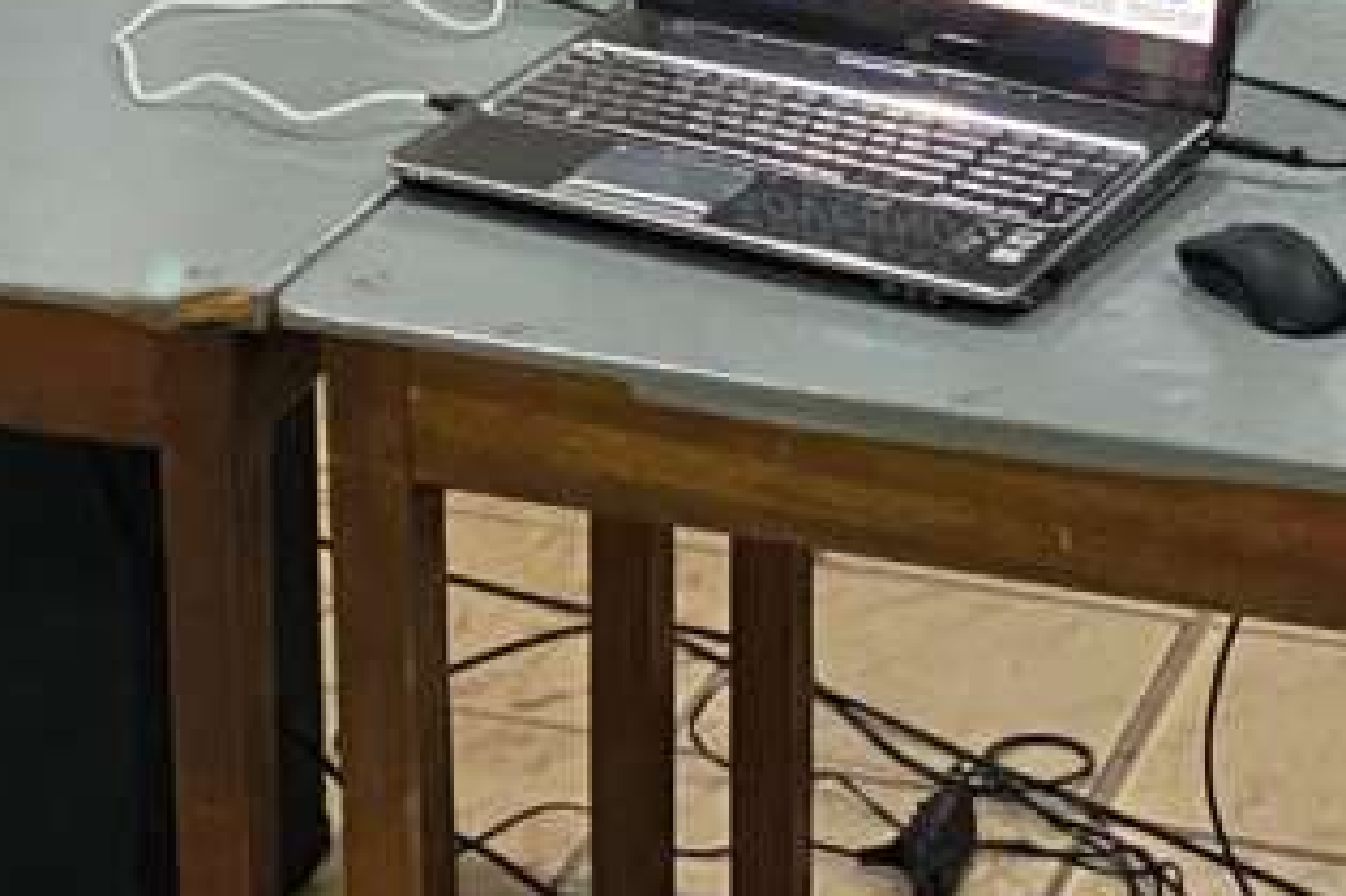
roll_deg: +1.1
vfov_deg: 11.0
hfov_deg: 18.3
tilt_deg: -4.7
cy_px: -988
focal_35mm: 112
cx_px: 634
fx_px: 4185
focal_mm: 4.25
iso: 500
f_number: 1.8
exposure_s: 1/40
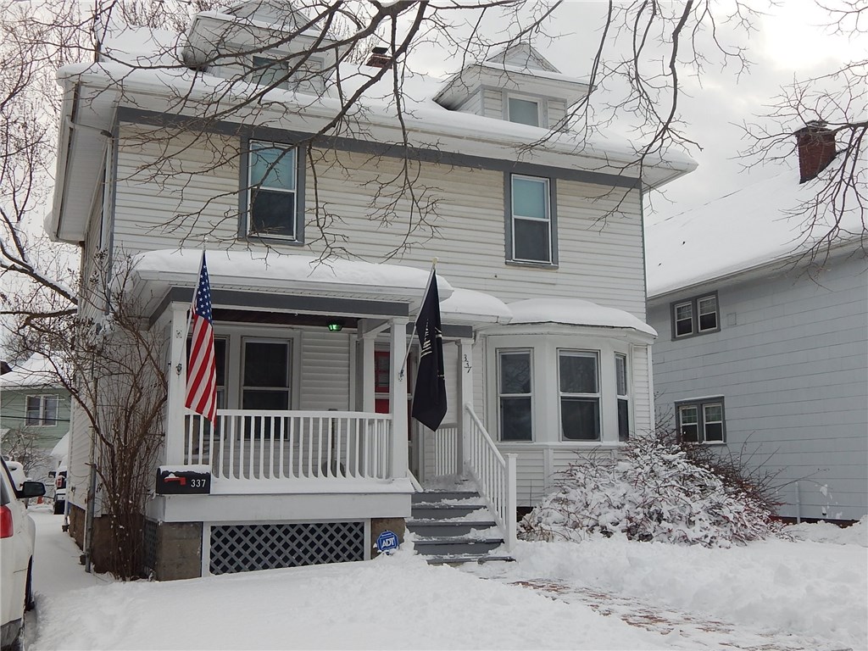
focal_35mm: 38
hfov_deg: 49.0
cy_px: 326
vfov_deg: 37.7
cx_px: 434
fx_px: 953
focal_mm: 6.8
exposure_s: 1/640
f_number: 3.4
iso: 125
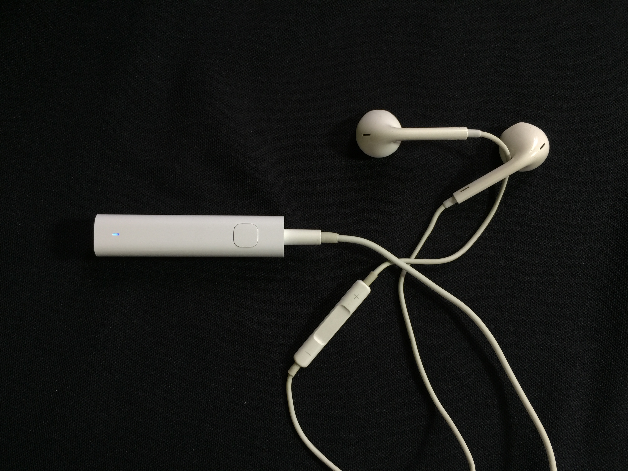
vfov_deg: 48.2
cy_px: 236
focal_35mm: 29
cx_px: 314
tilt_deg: -83.3
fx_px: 526
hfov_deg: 61.7
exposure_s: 1/15
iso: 32
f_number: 2.2
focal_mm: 4.15
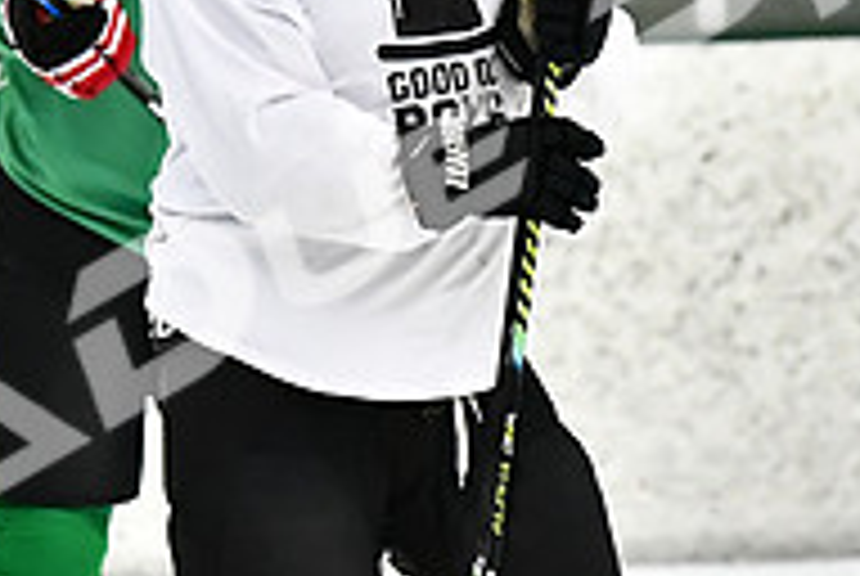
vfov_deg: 2.2
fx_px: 14679
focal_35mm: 614
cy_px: 196
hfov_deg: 3.4
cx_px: 342
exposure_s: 1/1250
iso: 5000
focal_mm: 135
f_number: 2.8
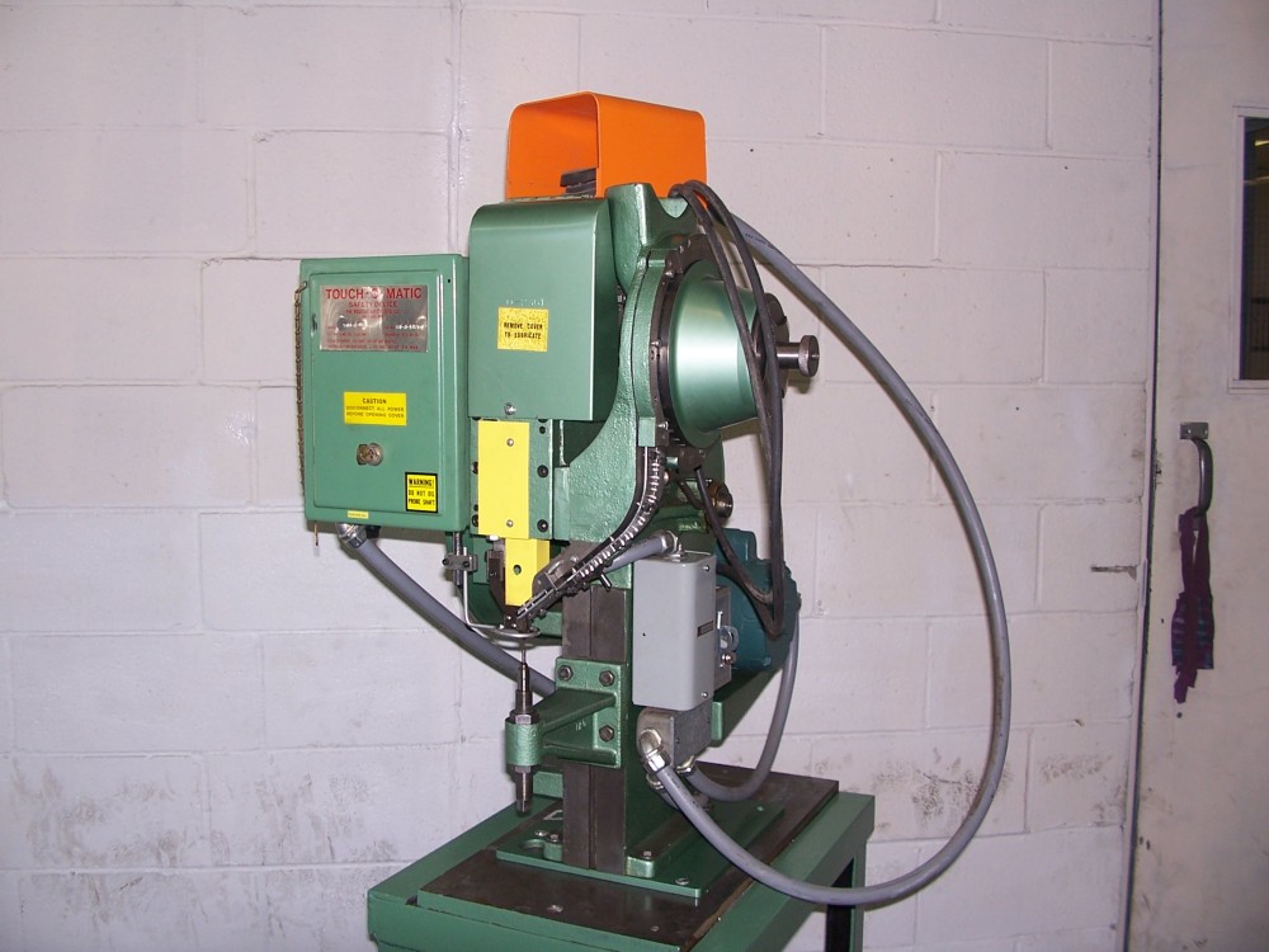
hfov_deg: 52.6
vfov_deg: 40.7
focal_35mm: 35
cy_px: 476
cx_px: 634
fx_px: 1283
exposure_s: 1/60
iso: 80
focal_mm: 6
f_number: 2.8
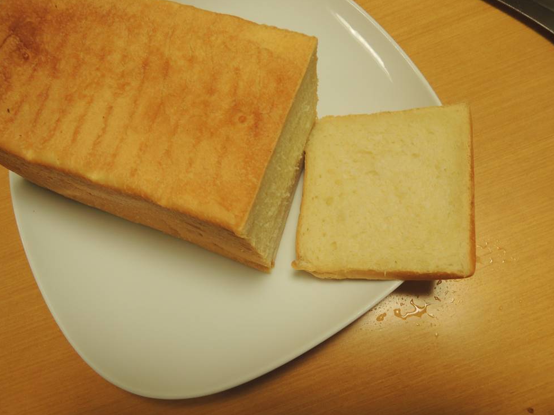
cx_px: 276
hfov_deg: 69.4
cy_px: 214
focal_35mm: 25
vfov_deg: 54.9
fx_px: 400
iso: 180
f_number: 2.8
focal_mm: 4.3
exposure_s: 1/30
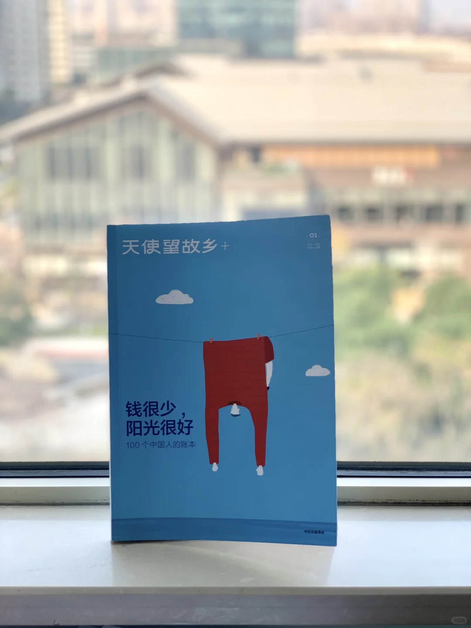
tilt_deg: -16.3
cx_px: 236
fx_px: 943
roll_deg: -0.6
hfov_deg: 28.0
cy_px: 314
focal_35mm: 52
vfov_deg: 36.8
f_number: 2.4
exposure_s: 1/122
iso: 25
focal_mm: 6
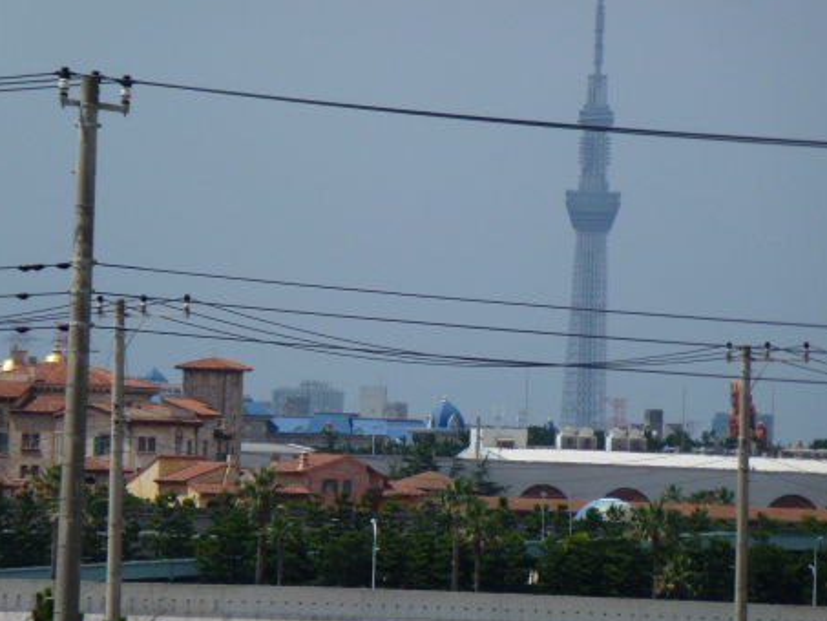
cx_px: 402
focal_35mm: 542
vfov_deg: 2.7
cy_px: 321
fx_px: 12952
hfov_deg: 3.7
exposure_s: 1/800
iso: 100
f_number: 5.9
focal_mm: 68.8
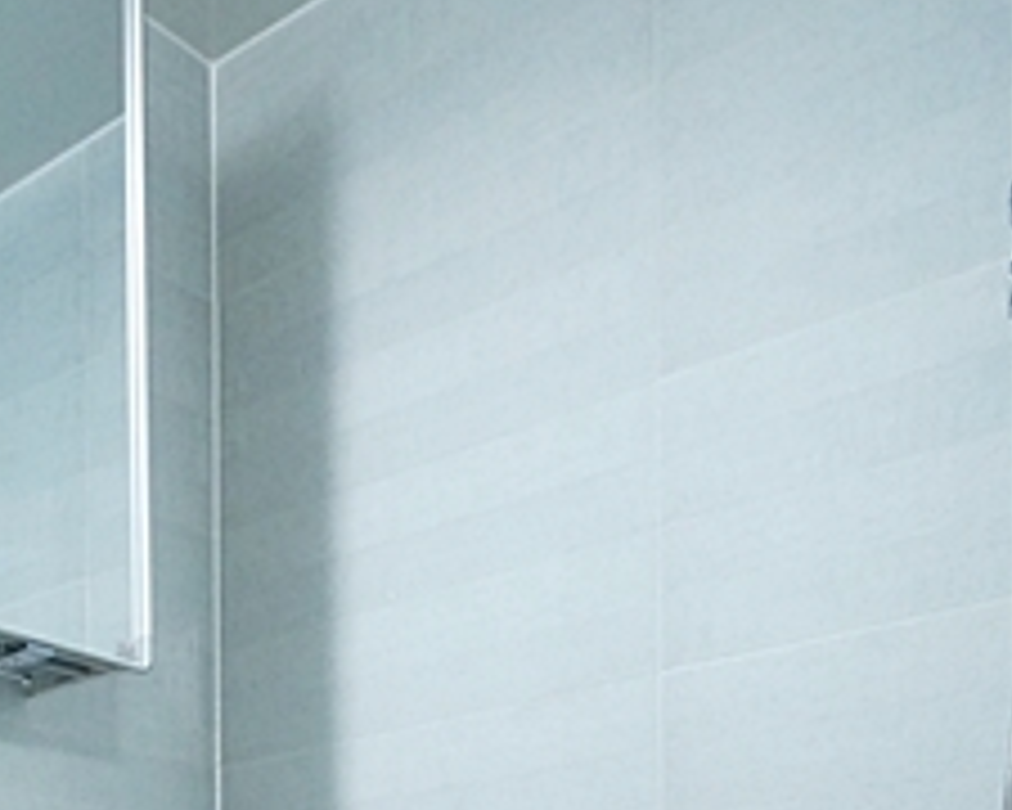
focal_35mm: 50
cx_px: 36
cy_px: 1098
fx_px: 1498
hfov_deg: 34.5
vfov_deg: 25.4
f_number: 5.6
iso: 1600
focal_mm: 10
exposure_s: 1/40
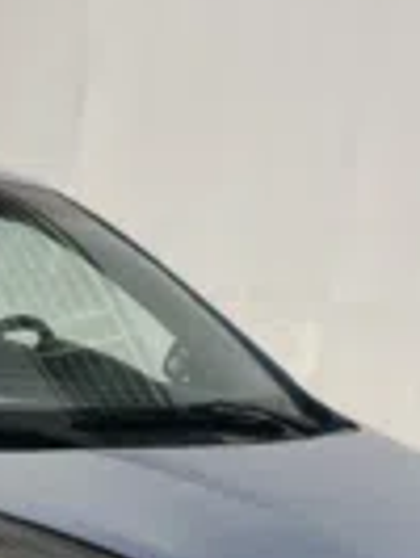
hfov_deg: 17.3
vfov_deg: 23.8
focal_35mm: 78
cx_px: -189
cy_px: 571
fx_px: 1260
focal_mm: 5.1
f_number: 1.6
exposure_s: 1/5319
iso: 50
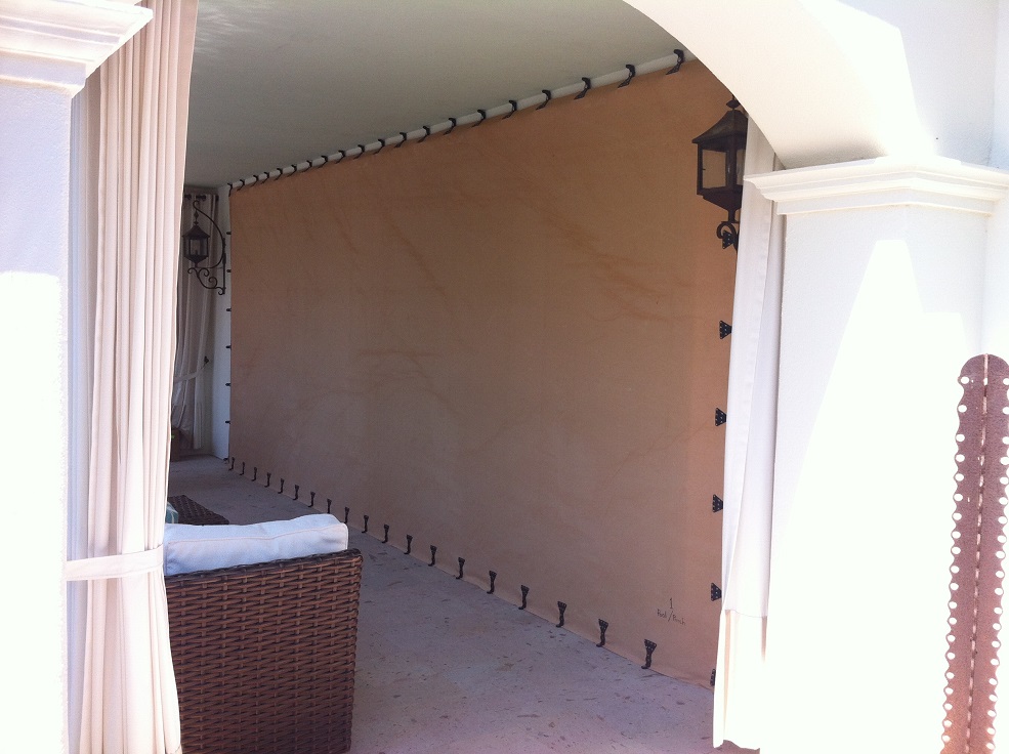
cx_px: 504
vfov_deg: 40.6
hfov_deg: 52.7
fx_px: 1019
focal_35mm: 35
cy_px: 377
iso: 80
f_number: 2.8
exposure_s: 1/495
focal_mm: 3.85
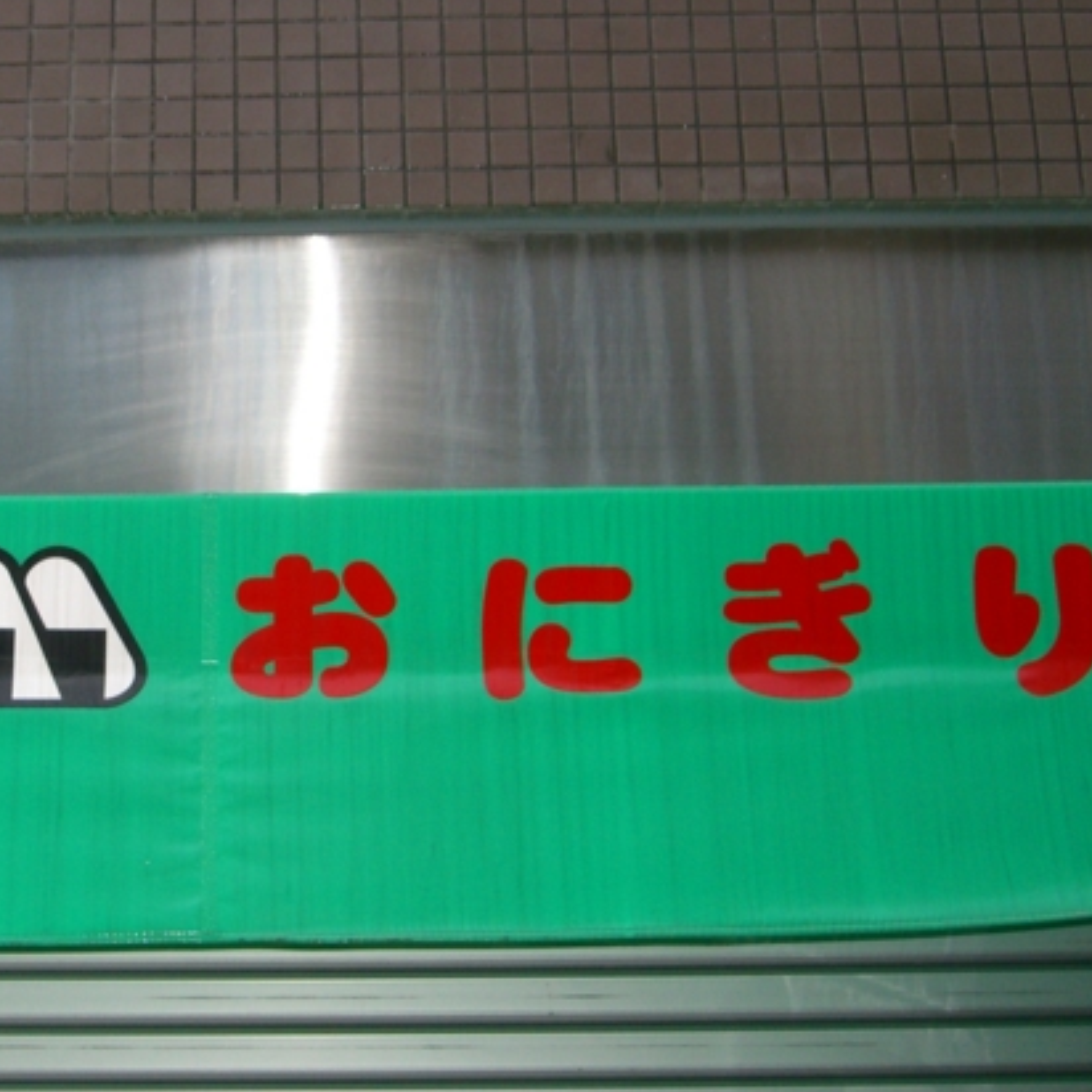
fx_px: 2820
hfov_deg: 21.5
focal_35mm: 79
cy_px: 533
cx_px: 117
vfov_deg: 21.9
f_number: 3.1
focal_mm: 9.5
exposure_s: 1/60
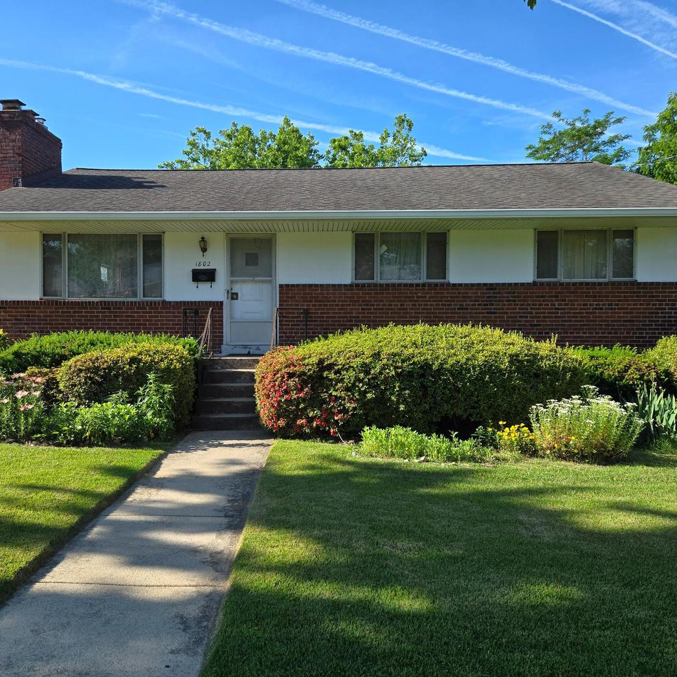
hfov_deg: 57.1
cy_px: 348
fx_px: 620
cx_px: 295
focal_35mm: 28
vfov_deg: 57.3
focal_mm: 5.4
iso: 80
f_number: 1.8
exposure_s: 1/2820
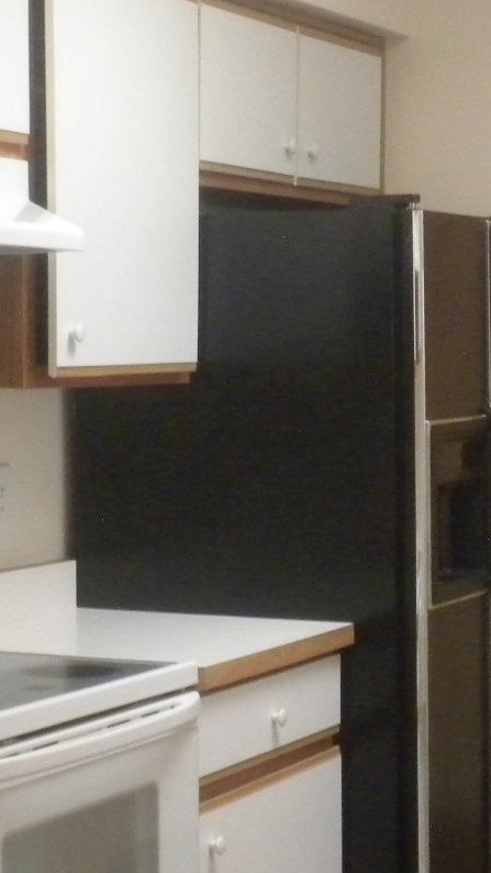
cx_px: 333
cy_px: 549
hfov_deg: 11.6
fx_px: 2406
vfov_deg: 20.5
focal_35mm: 104
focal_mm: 6.6
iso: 400
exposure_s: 1/40.8
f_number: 3.5
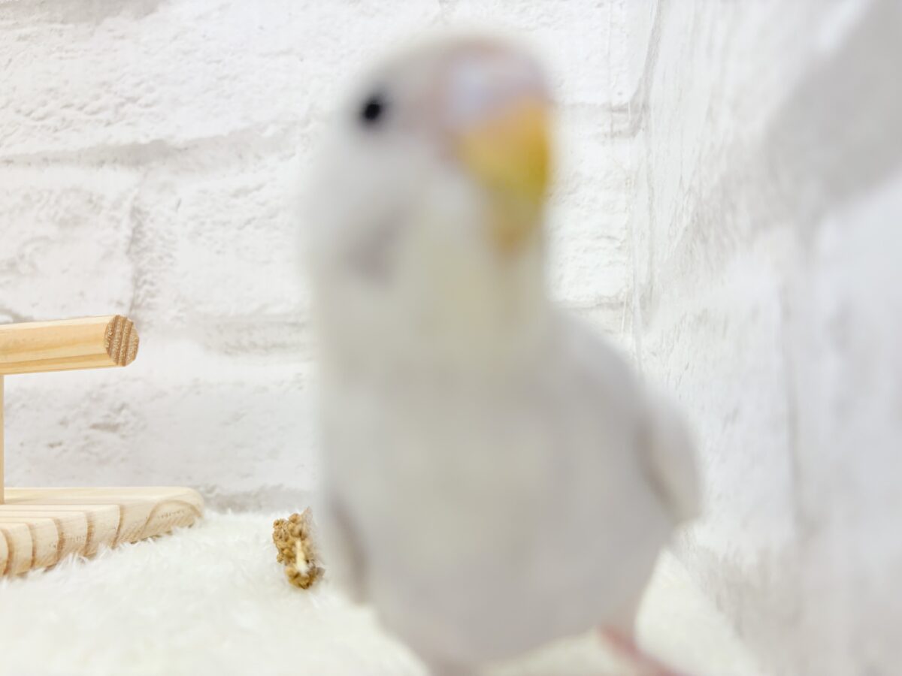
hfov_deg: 67.3
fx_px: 677
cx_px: 451
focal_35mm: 26
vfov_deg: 53.1
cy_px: 338
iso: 100
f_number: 1.6
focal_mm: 5.96
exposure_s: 1/100
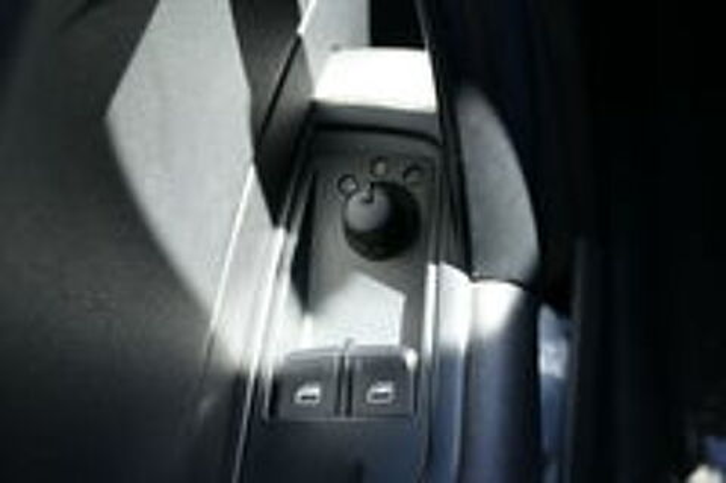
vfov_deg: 31.1
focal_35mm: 43
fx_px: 866
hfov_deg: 45.5
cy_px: 242
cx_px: 363
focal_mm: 15.76
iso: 160
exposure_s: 1/80
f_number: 3.2
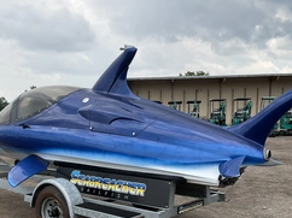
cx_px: 128
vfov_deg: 29.6
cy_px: 172
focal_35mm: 48
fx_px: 404
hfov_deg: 39.6
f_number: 1.8
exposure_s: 1/1121
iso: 25
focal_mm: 3
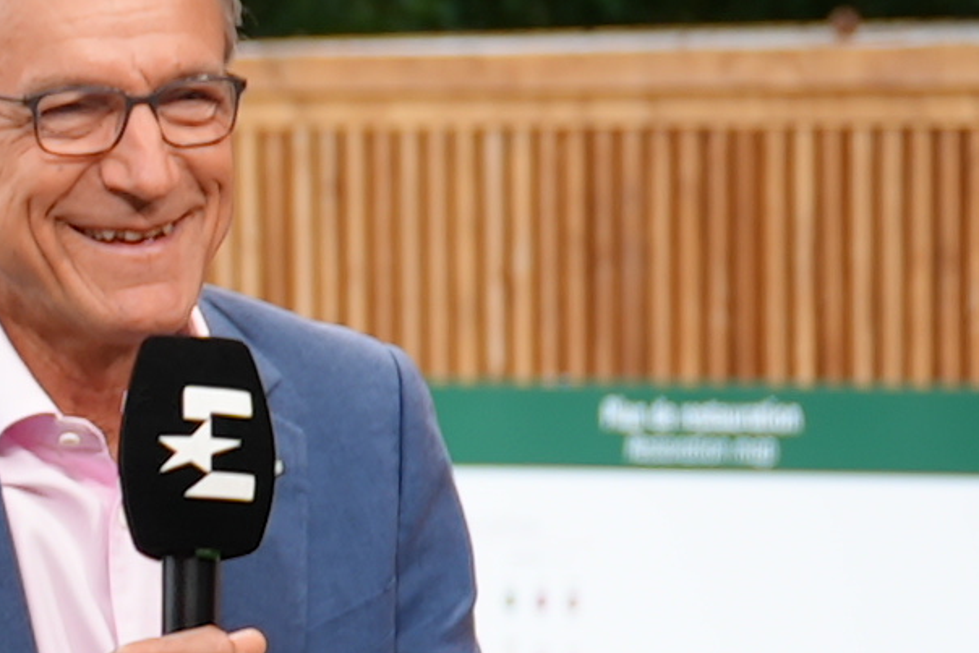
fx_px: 10227
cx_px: -1193
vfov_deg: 3.6
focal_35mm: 376
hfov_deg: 5.3
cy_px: 1027
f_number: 4
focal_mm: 55
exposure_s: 1/160
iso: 80
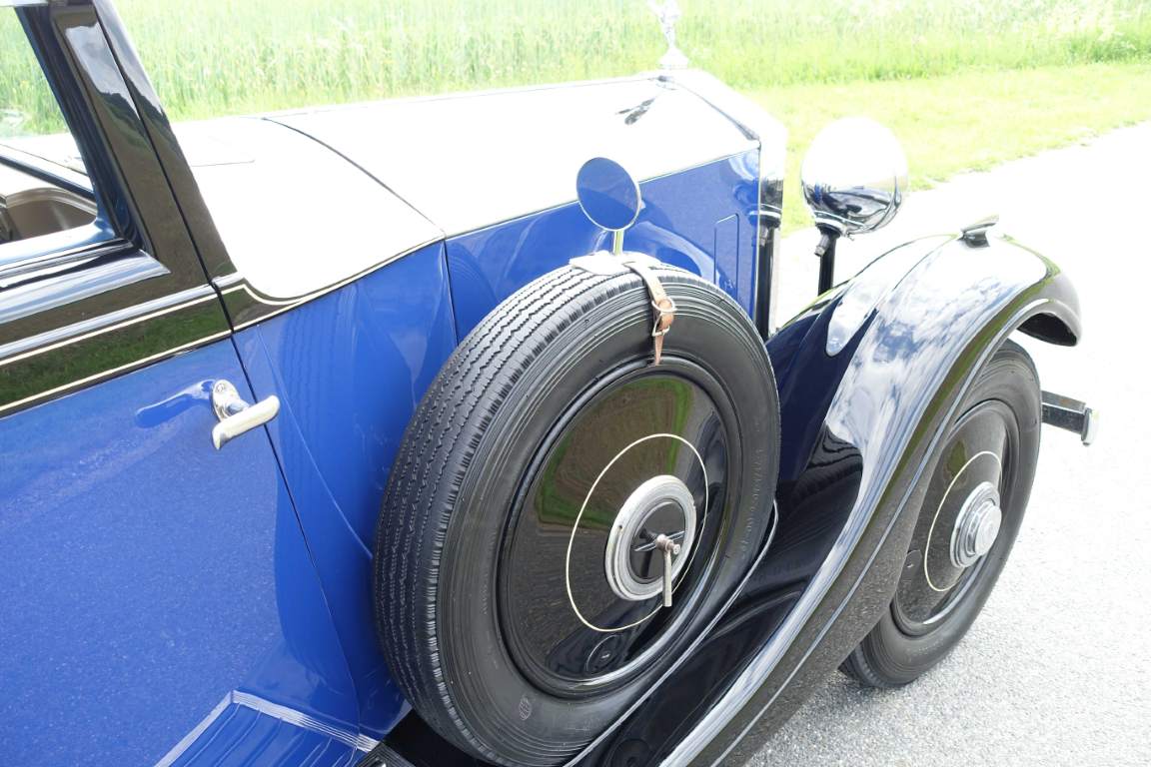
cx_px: 576
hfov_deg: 51.9
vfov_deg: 35.9
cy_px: 384
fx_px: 1183
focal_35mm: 37
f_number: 3.5
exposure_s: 1/80
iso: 125
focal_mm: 13.53
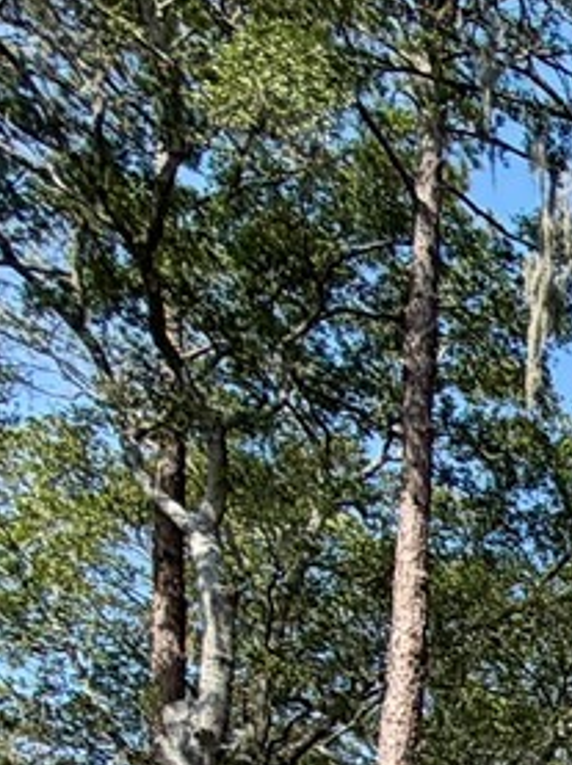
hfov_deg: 11.2
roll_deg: +0.3
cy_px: 1312
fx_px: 1789
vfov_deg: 19.3
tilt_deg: +5.9
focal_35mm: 81
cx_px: 1722
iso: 25
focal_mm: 2.22
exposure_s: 1/770
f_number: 2.2
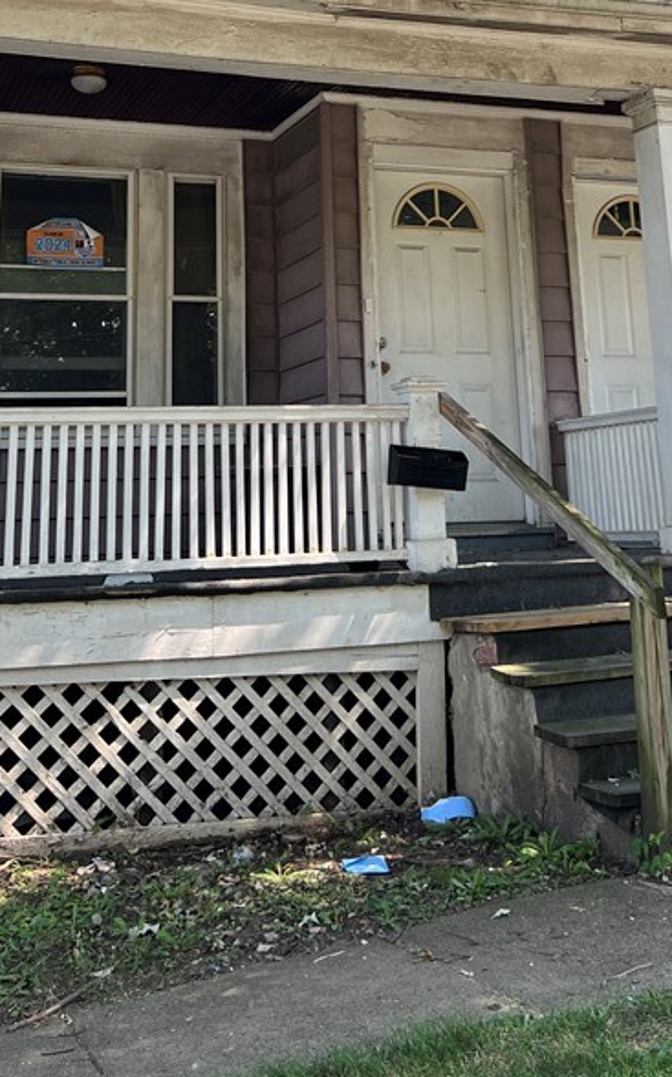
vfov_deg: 39.4
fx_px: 1408
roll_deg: +1.9
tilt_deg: +14.2
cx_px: 372
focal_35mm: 48
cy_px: 148
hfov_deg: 26.8
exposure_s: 1/383
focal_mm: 5.7
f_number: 1.5
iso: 50
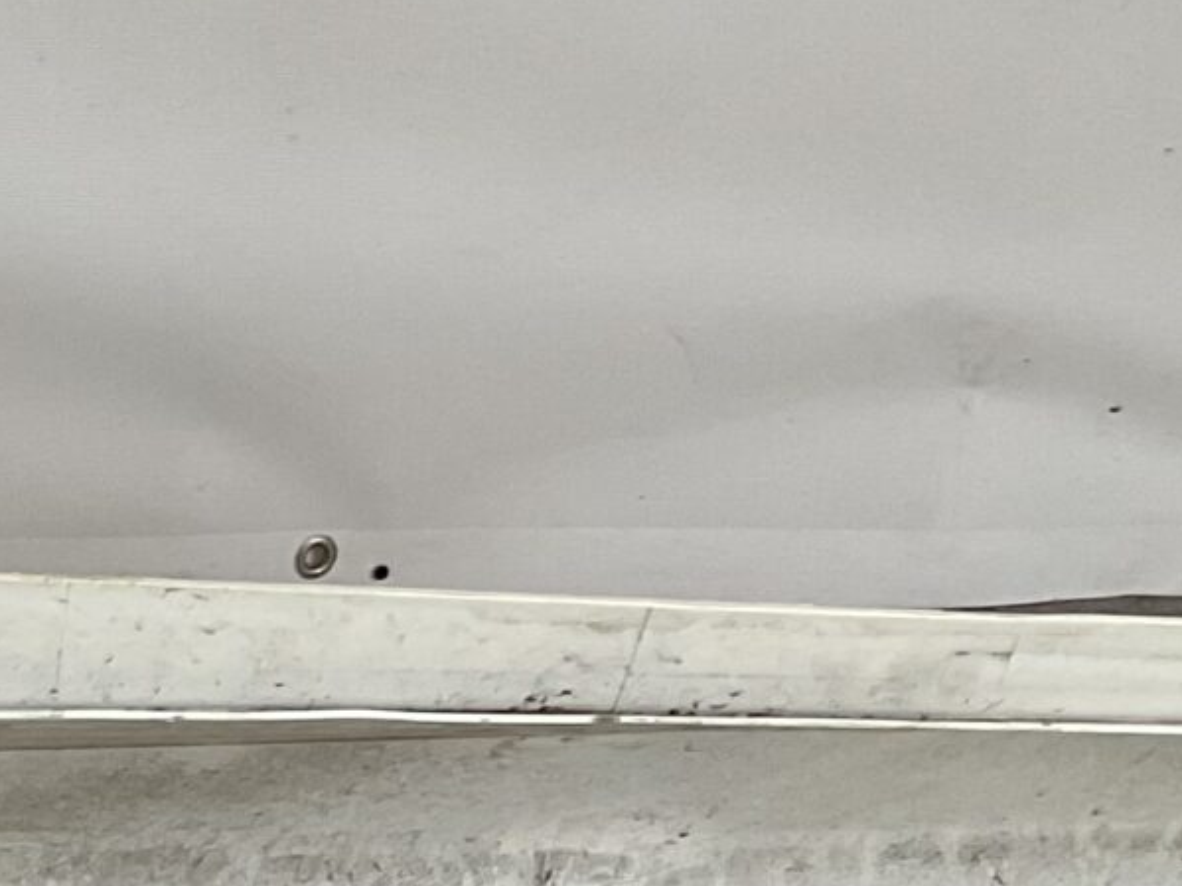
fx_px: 4233
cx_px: -734
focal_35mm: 124
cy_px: 1362
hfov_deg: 14.5
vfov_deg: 11.4
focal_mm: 3
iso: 50
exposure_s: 1/60
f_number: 1.8
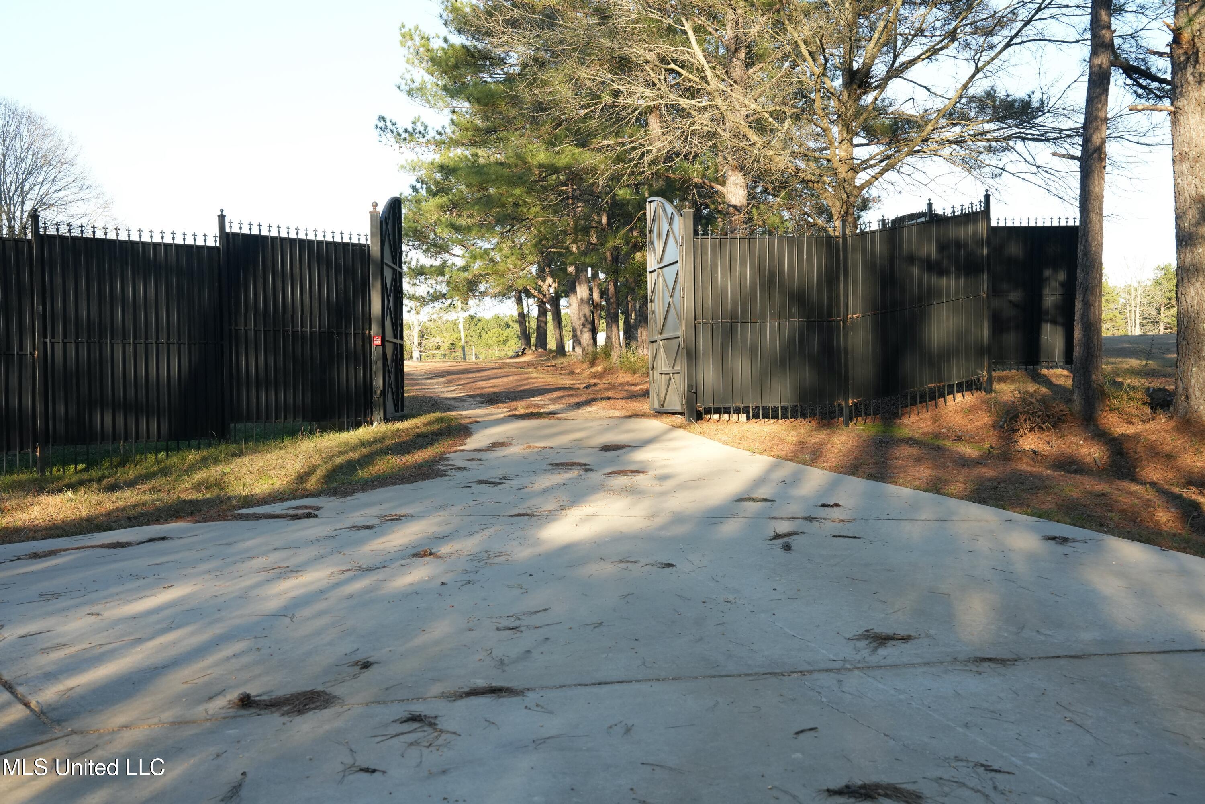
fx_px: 1406
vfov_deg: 31.9
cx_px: 602
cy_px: 402
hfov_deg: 46.4
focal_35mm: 42
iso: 1600
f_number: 8
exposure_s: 1/500
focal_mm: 42
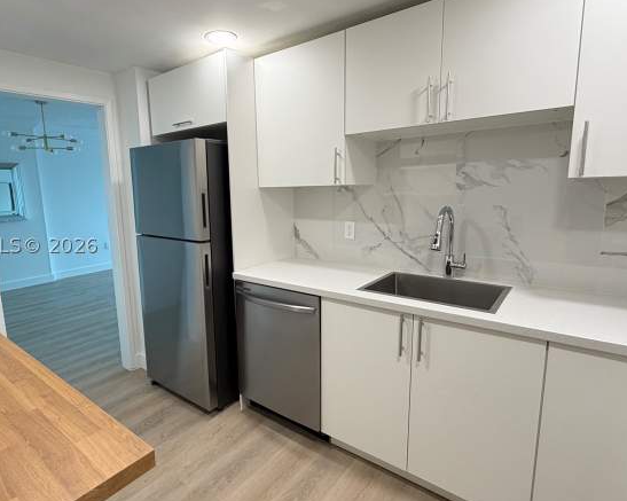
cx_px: 273
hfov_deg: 80.0
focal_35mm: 20
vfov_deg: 68.0
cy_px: 245
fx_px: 371
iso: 200
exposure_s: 1/60
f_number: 2.2
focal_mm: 2.22
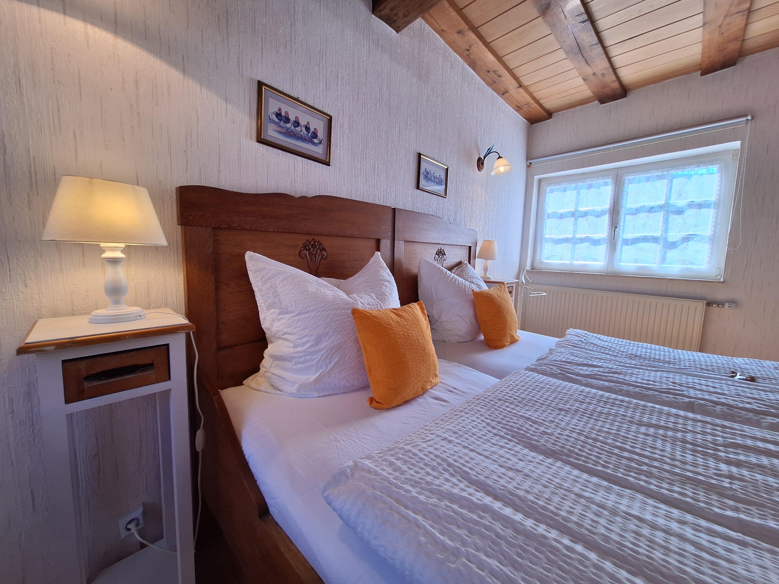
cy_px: 292
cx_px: 390
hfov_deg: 106.2
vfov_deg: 89.9
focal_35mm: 13
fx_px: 293
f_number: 2.2
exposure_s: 1/102
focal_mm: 1.74
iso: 40
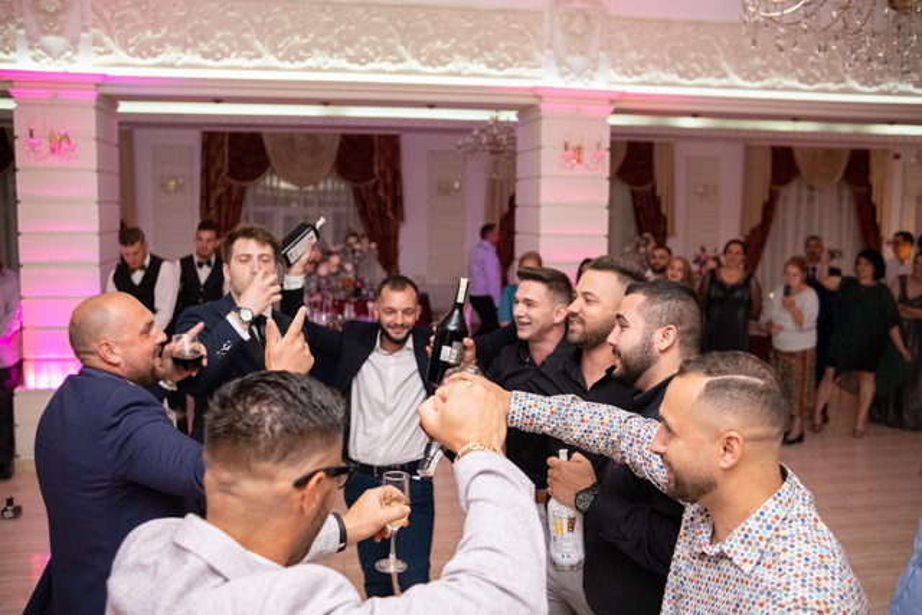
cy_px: 308
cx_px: 461
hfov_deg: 54.4
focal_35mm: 35
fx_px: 897
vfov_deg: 37.9
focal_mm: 23
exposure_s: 1/125
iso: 1600
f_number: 2.2
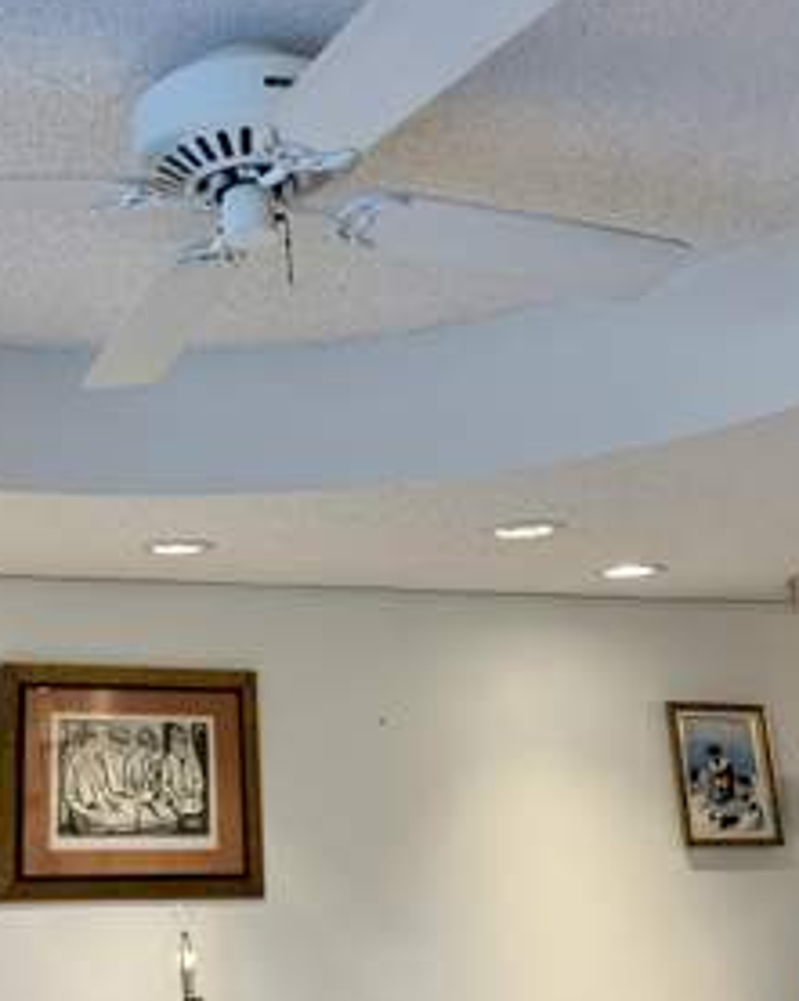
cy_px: 396
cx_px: 90
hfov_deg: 32.5
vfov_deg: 41.8
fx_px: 1303
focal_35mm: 44
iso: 64
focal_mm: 4.25
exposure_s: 1/60
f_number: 1.8
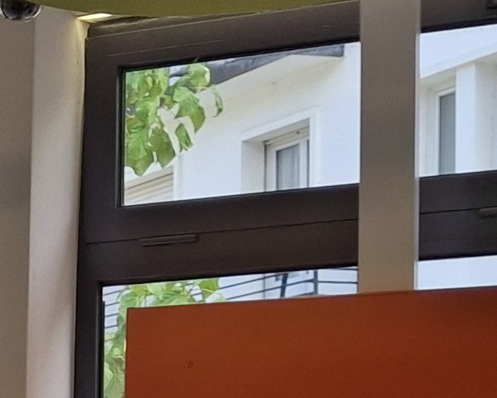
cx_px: -640
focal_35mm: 141
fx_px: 2074
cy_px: 726
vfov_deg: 10.3
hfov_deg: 11.6
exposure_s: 1/389
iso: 25
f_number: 1.8
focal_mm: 4.69
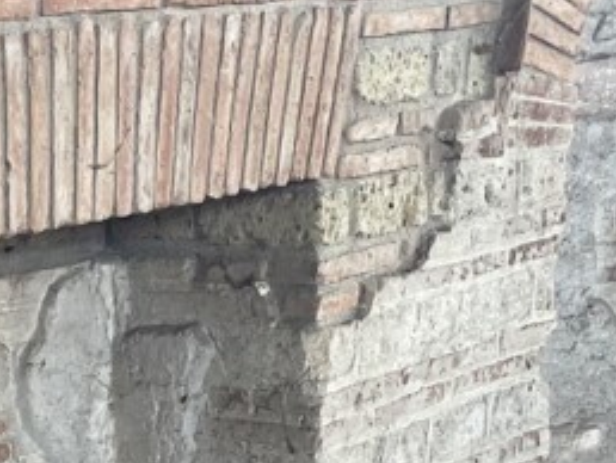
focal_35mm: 103
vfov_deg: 13.2
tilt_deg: -22.2
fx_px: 1835
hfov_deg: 18.2
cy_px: 778
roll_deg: +3.3
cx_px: -91
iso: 125
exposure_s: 1/104
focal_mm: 4.2
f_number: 1.6
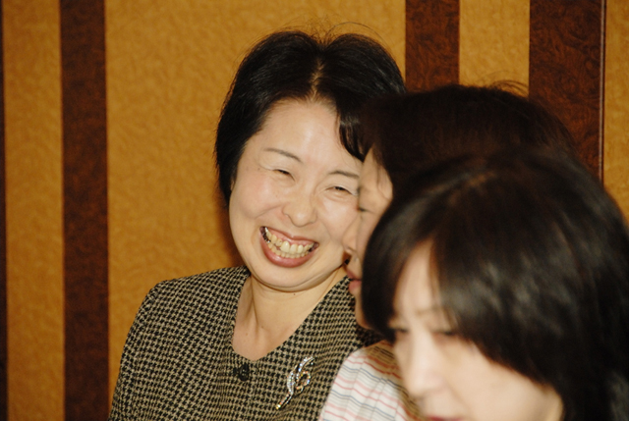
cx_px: 314
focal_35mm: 255
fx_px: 4463
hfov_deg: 8.1
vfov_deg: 5.4
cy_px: 210
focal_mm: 170
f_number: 5.6
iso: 800
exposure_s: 1/60
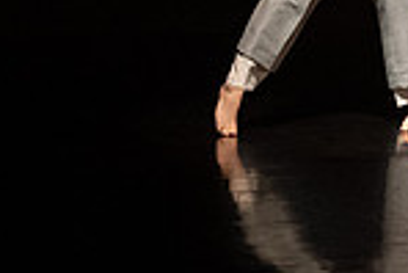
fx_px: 4118
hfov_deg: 5.6
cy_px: -86
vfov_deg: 3.8
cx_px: 587
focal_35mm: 363
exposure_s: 1/400
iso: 4000
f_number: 4
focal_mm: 60
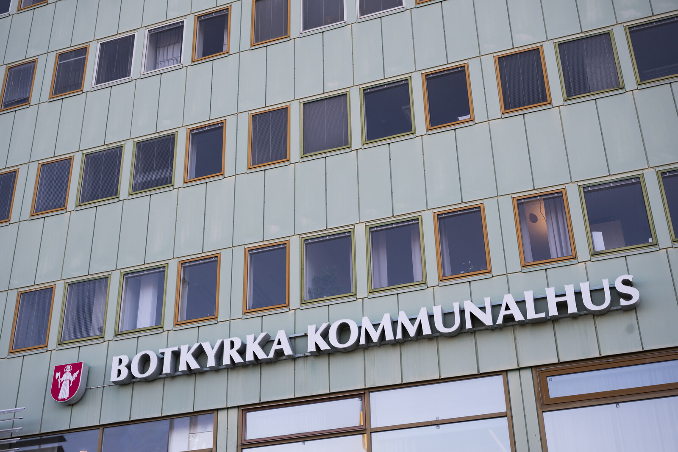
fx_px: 885
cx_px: 339
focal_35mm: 47
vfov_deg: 28.7
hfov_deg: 41.9
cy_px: 226
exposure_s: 1/500
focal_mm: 47
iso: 400
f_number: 5
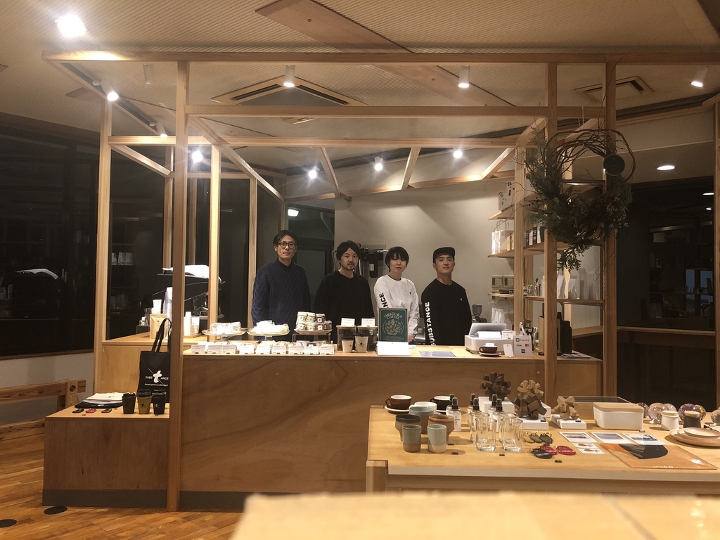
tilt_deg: +2.4
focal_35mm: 28
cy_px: 270
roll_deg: +0.0
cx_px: 360
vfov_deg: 49.7
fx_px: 582
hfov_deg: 63.4
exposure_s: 1/17
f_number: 1.8
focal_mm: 4
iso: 100
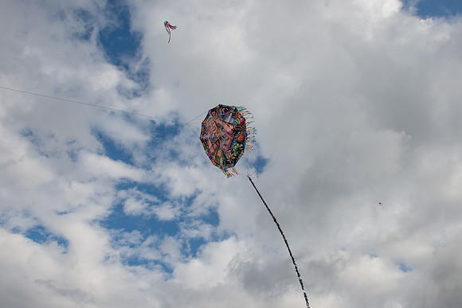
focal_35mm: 24
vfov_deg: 53.2
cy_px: 154
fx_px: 308
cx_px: 231
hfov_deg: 73.7
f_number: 8
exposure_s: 1/500
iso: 200
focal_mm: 24
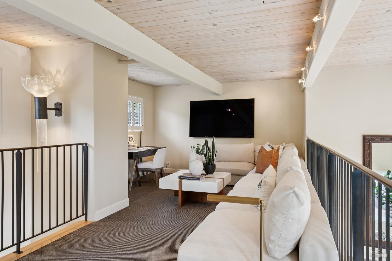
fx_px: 261
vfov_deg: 53.1
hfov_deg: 73.7
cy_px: 130
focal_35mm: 24
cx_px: 196
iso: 640
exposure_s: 1/20
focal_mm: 24
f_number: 8
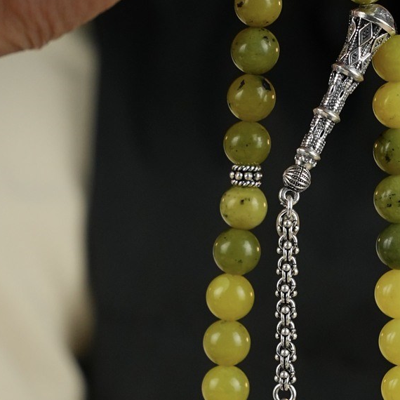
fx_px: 2209
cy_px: 265
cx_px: 302
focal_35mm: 169
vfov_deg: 10.3
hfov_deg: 10.3
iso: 640
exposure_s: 1/160
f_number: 6.3
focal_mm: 70
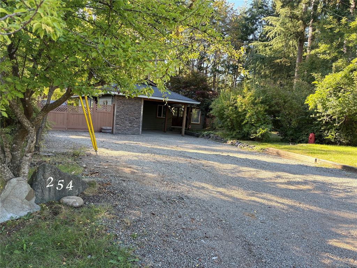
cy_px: 134
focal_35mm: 26
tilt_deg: -4.0
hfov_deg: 67.3
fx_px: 268
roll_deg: -4.7
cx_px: 178
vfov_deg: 53.1
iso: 125
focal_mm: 5.96
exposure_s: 1/224
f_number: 1.6
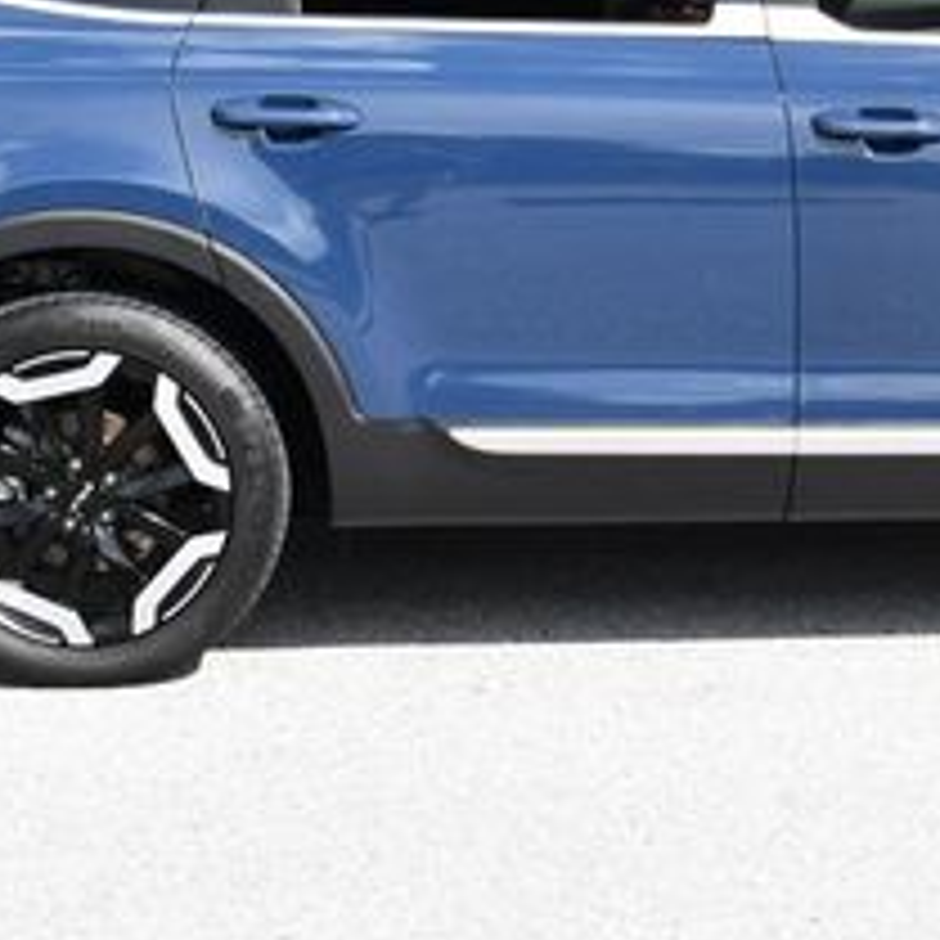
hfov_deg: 13.9
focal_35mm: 125
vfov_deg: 13.8
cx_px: 769
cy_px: 9
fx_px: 3840
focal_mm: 24
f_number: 8
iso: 180
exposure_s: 1/250
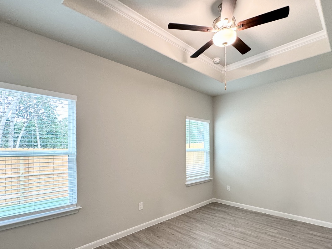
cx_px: 183
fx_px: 182
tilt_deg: -1.3
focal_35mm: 19
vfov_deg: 67.9
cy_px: 151
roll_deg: +0.3
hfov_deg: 84.4
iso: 250
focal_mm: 2.22
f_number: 2.2
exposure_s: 1/60
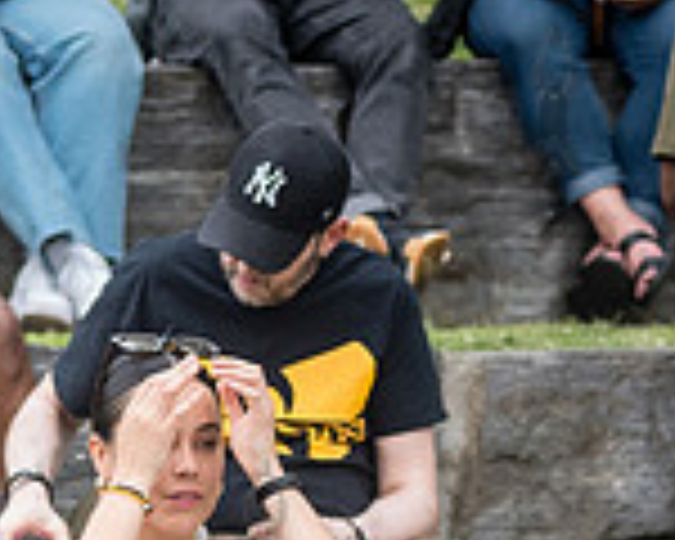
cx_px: -300
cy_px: 729
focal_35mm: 738
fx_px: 14743
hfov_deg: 2.6
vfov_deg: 2.1
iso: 1000
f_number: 4.5
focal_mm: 135
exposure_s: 1/400
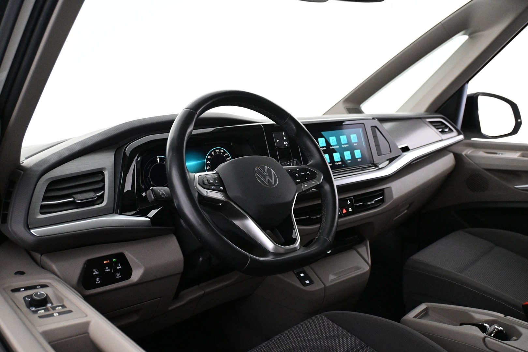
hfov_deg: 60.7
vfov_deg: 42.6
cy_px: 176
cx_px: 264
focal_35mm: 31
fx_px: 451
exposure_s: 1/80
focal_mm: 20.5
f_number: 3.8
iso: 4000
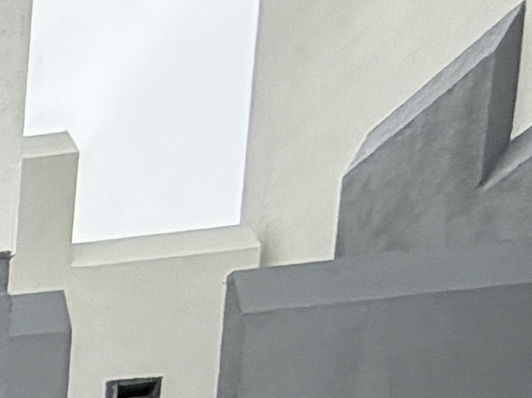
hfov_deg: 10.5
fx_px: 1675
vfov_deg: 9.3
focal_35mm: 109
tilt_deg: -5.9
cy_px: 1349
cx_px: -1169
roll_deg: +0.9
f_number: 2.2
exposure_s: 1/129
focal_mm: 2.22
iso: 40
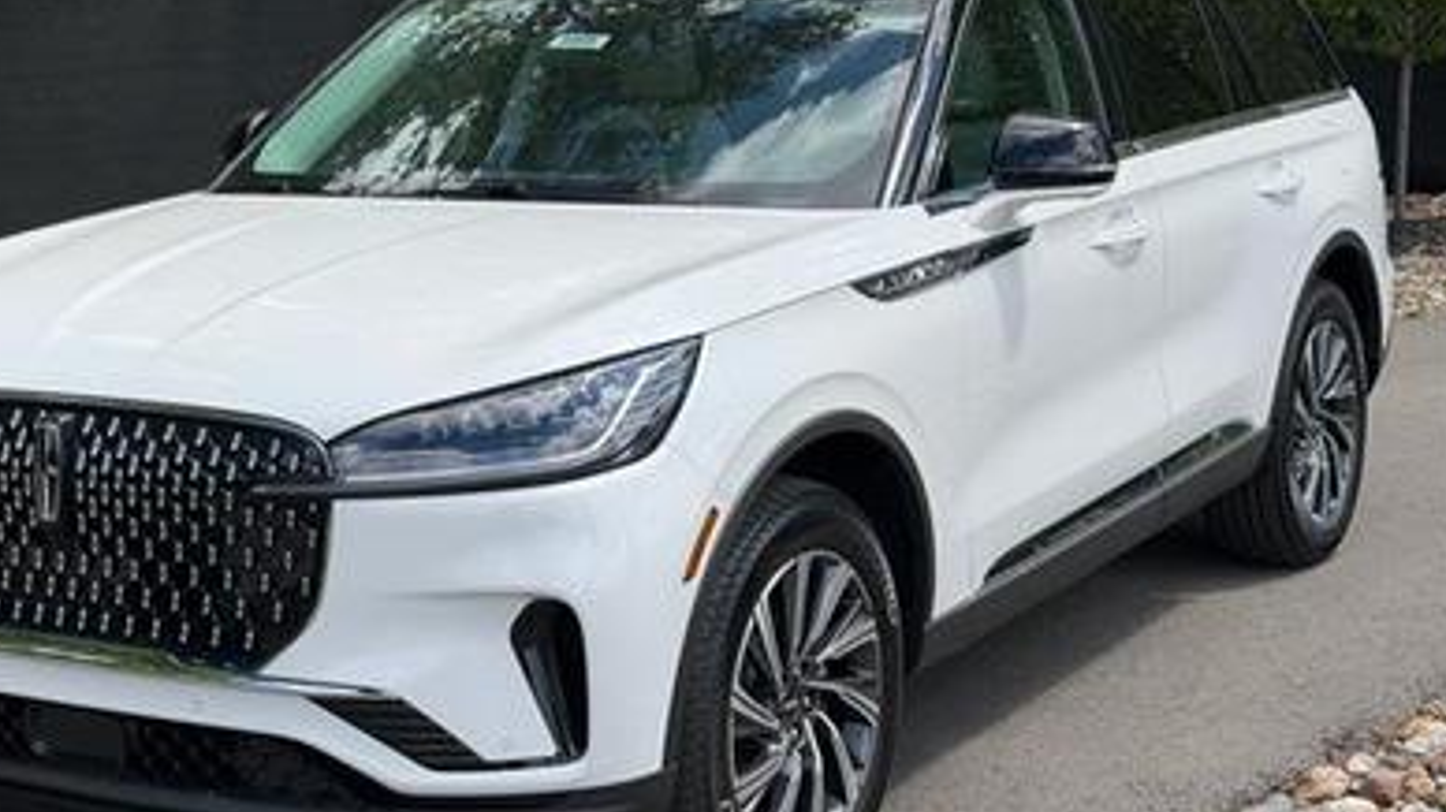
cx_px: 522
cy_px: 328
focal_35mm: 68
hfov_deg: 30.8
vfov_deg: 17.7
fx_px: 2607
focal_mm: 6.76
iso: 64
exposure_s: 1/3534
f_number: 1.78
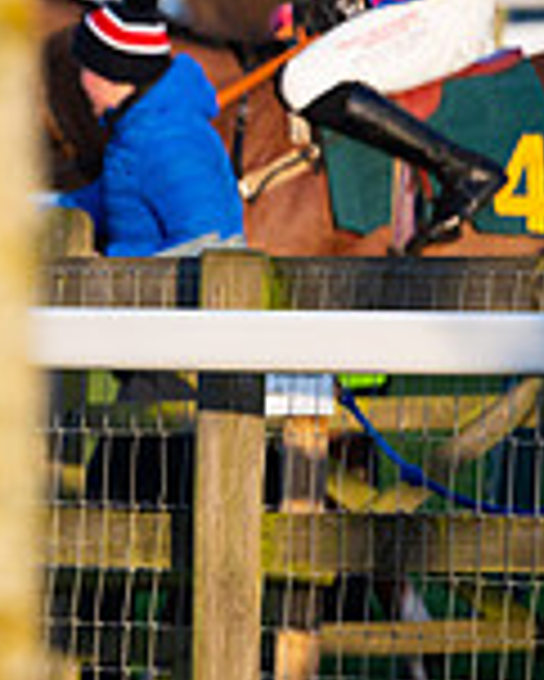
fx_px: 12706
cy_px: 360
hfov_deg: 2.4
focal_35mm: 632
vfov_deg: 3.1
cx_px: -683
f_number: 3.5
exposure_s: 1/2500
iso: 800
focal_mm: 175
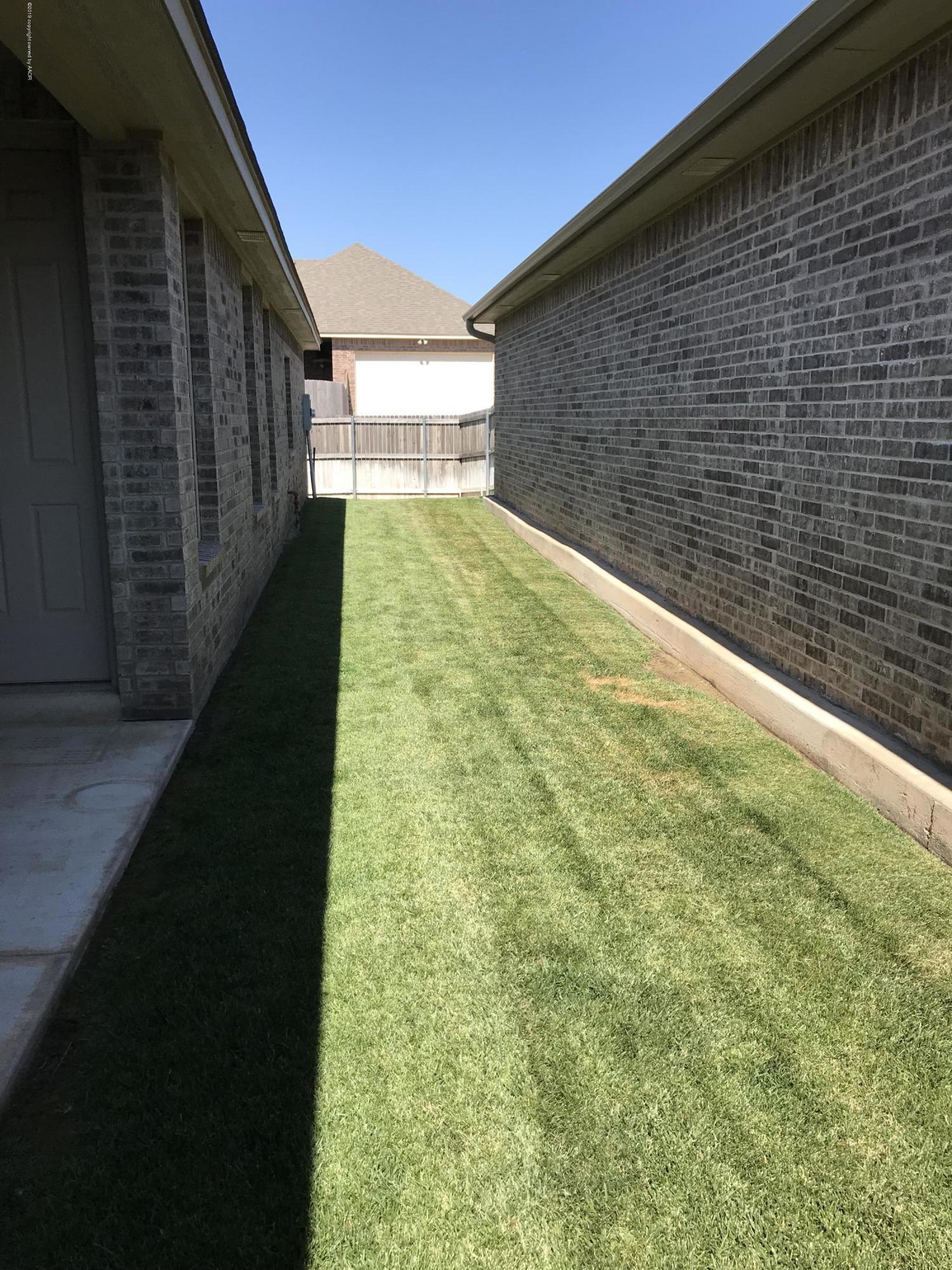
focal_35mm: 28
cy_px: 635
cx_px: 476
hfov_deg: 49.7
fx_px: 1027
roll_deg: -1.4
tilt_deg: -10.5
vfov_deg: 63.4
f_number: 1.8
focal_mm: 3.99
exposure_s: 1/1408
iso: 20
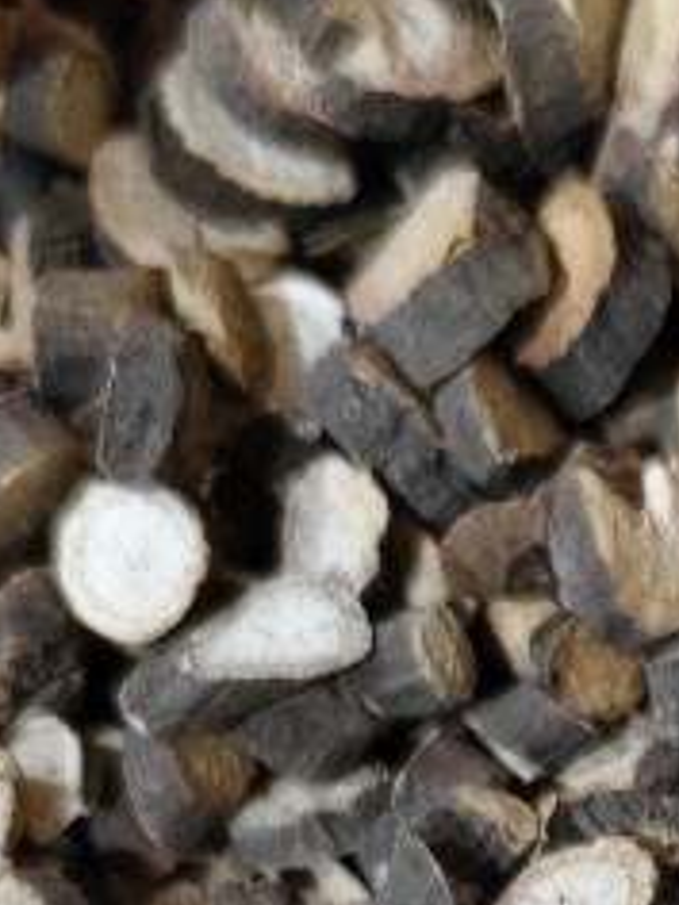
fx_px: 2720
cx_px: 886
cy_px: 1329
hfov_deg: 13.7
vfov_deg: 17.2
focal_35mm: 104
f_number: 1.88
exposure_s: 1/100
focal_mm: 5.56
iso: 2627
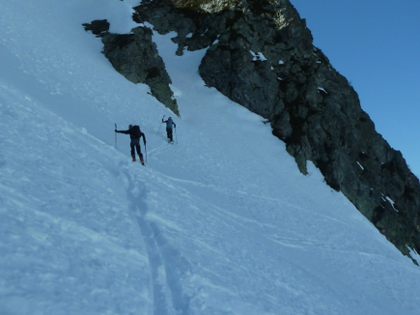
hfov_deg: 41.0
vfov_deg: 30.9
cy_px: 74
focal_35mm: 46
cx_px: 160
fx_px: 558
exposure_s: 1/400
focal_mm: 4.1
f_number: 5
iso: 80
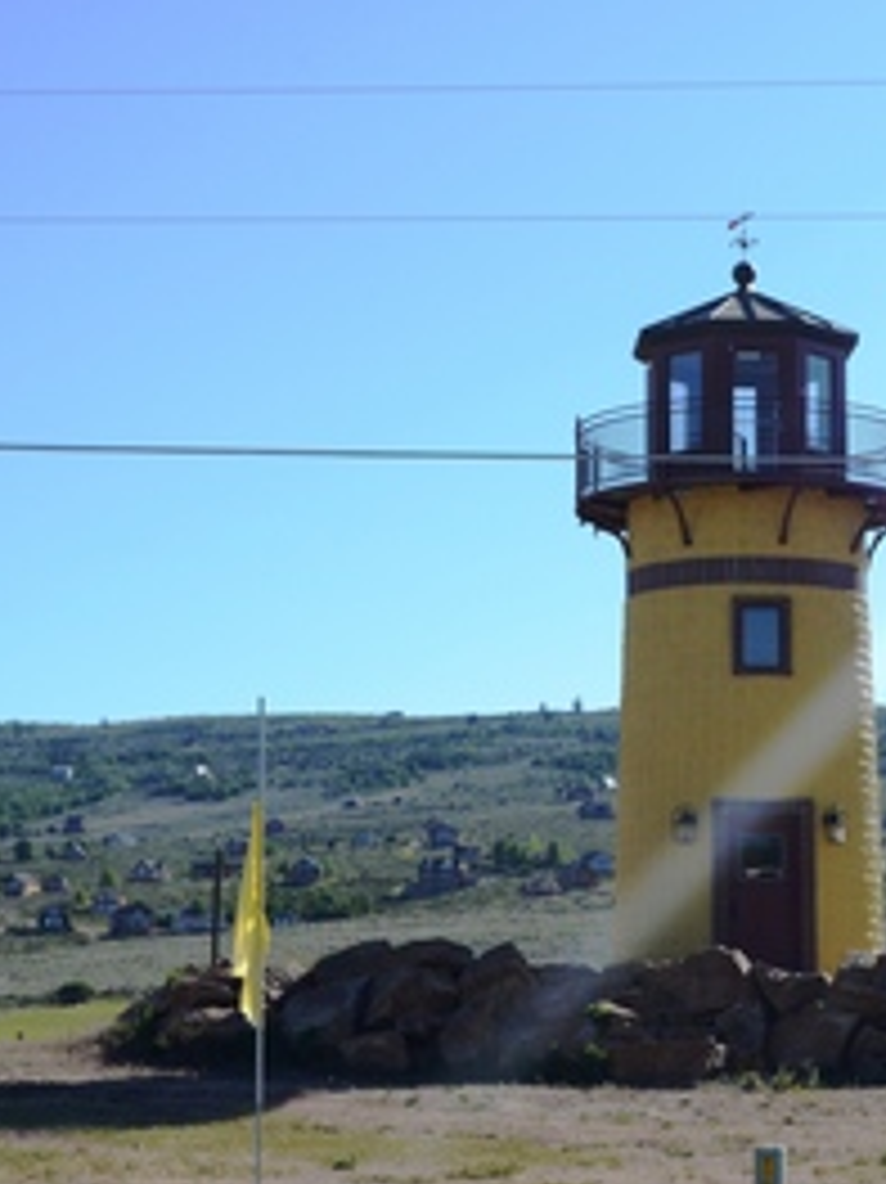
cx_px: 801
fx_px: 3142
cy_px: 592
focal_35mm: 92
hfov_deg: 15.9
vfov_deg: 21.3
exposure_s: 1/640
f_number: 13
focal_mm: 42
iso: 500
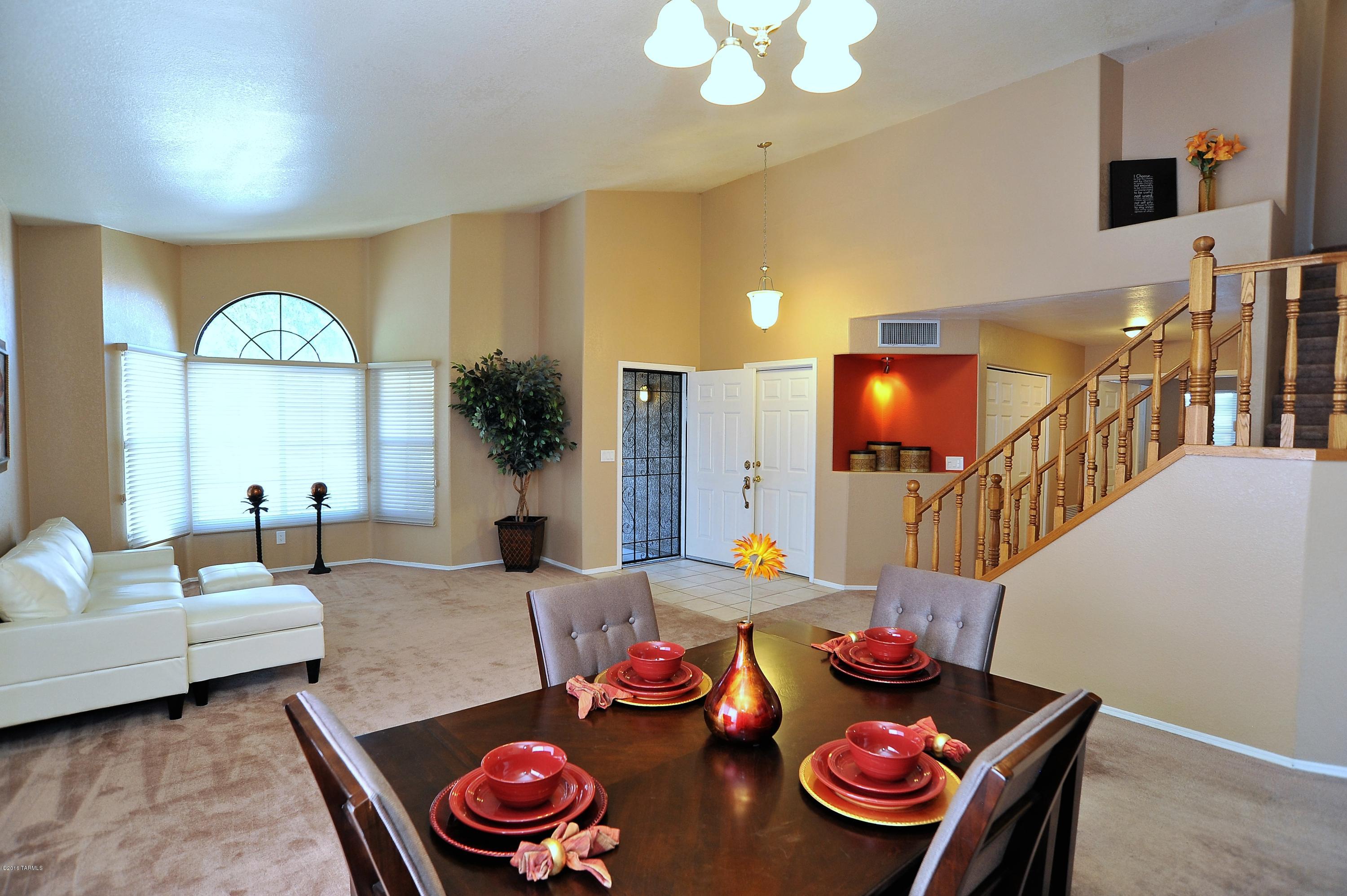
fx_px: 673
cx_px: 674
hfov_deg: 90.0
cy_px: 448
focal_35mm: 18
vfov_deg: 67.3
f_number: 6.3
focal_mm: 18
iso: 1000
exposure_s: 1/30
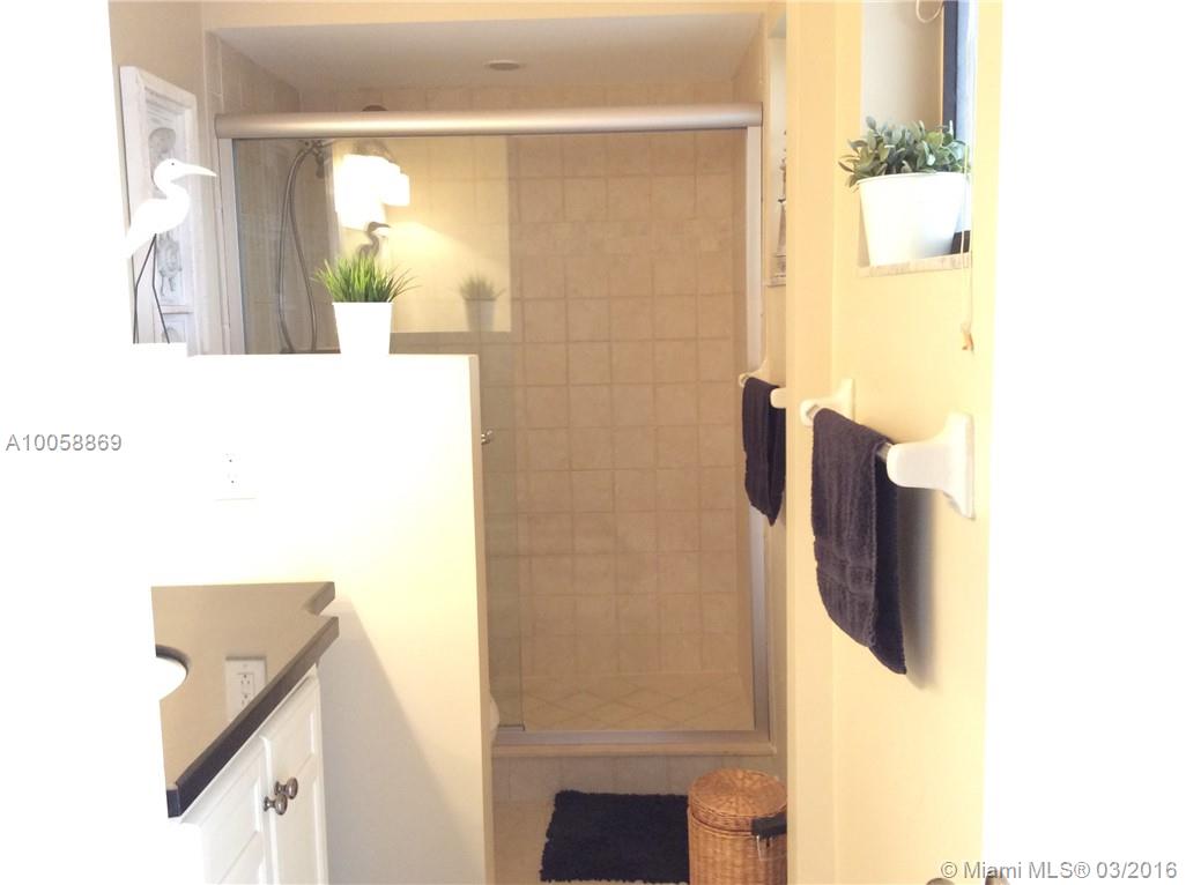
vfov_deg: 44.0
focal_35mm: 32
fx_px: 1095
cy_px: 442
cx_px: 593
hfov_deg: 56.9
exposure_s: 1/24
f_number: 2.4
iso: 160
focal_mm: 3.3
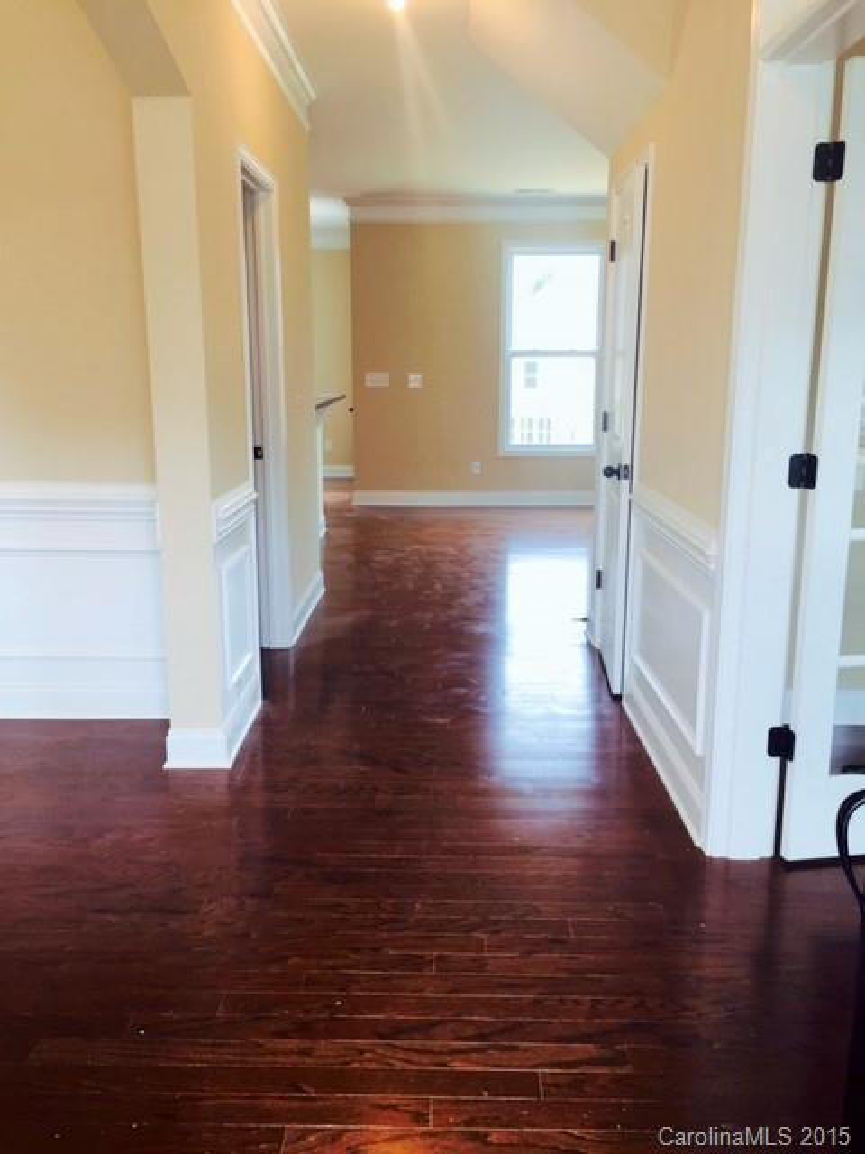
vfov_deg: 61.7
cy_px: 577
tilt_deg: -11.1
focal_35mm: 29
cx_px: 432
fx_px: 966
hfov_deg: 48.2
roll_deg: +0.8
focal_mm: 4.15
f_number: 2.2
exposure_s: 1/47
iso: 32
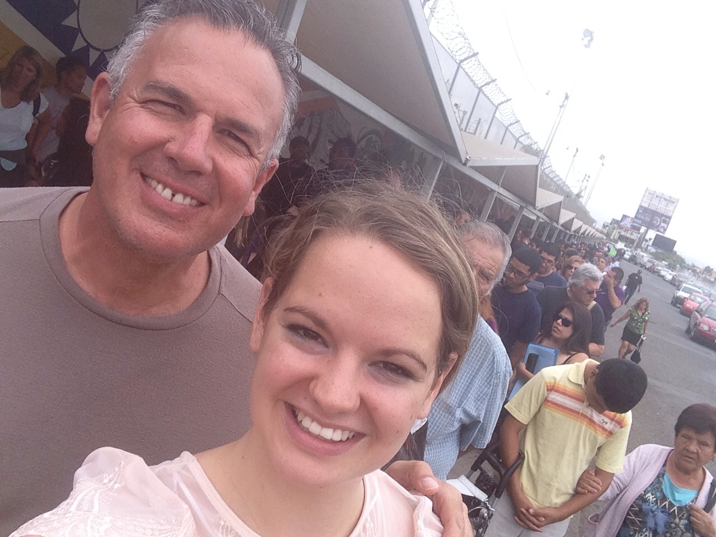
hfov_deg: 52.6
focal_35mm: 35
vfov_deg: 40.7
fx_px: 724
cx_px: 358
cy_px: 268
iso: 32
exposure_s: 1/635
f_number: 2.4
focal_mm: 2.18
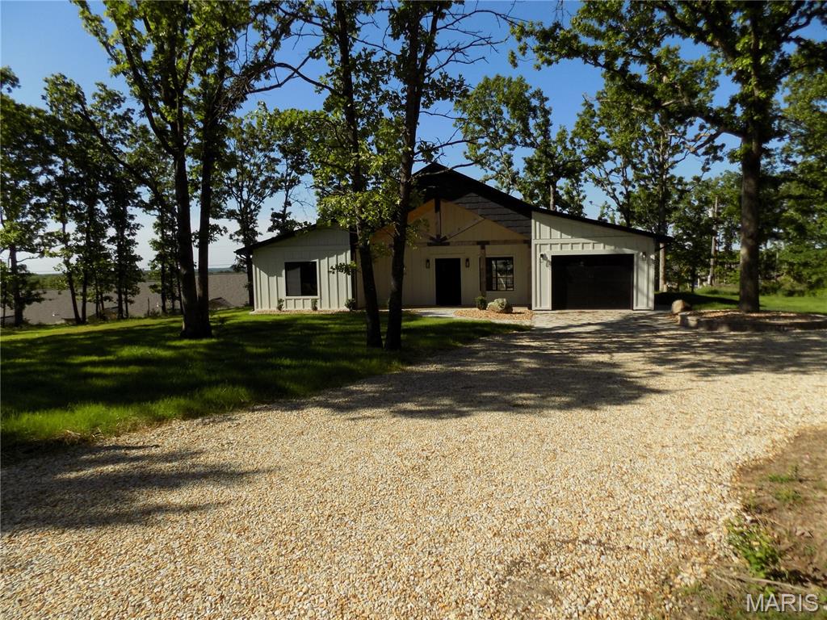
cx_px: 414
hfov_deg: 73.9
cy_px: 310
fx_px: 549
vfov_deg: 58.9
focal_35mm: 23
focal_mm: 4
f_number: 3.1
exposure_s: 1/1000
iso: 80
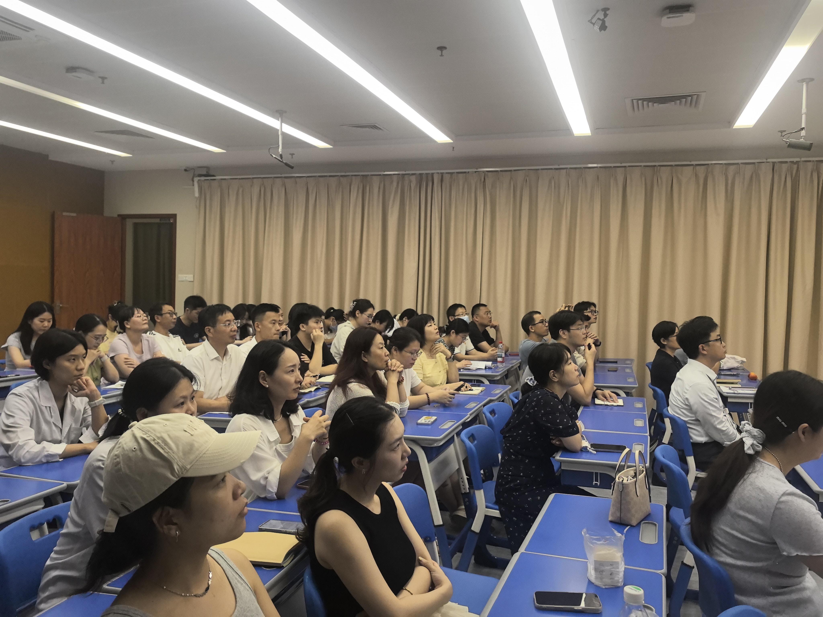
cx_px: 412
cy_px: 308
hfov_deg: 65.3
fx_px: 642
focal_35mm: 27
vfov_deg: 51.4
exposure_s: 1/100
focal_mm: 8.5
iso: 250
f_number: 2
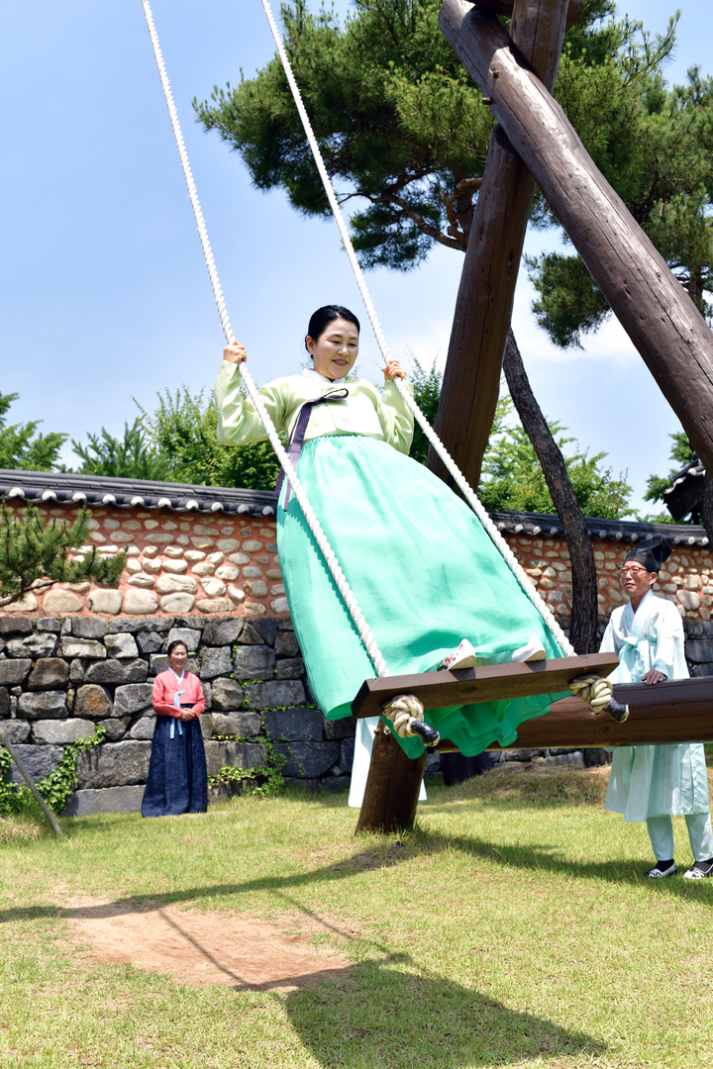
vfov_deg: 53.1
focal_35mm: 36
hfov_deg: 36.9
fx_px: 1069
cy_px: 534
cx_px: 356
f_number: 7.1
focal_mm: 36
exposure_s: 1/320
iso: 100
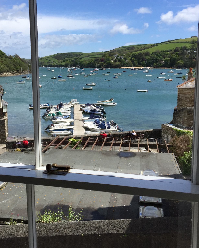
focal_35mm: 38
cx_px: 85
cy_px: 106
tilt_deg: -7.8
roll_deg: +0.5
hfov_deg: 39.1
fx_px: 280
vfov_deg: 47.8
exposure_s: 1/2198
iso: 32
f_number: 2.2
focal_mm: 4.15
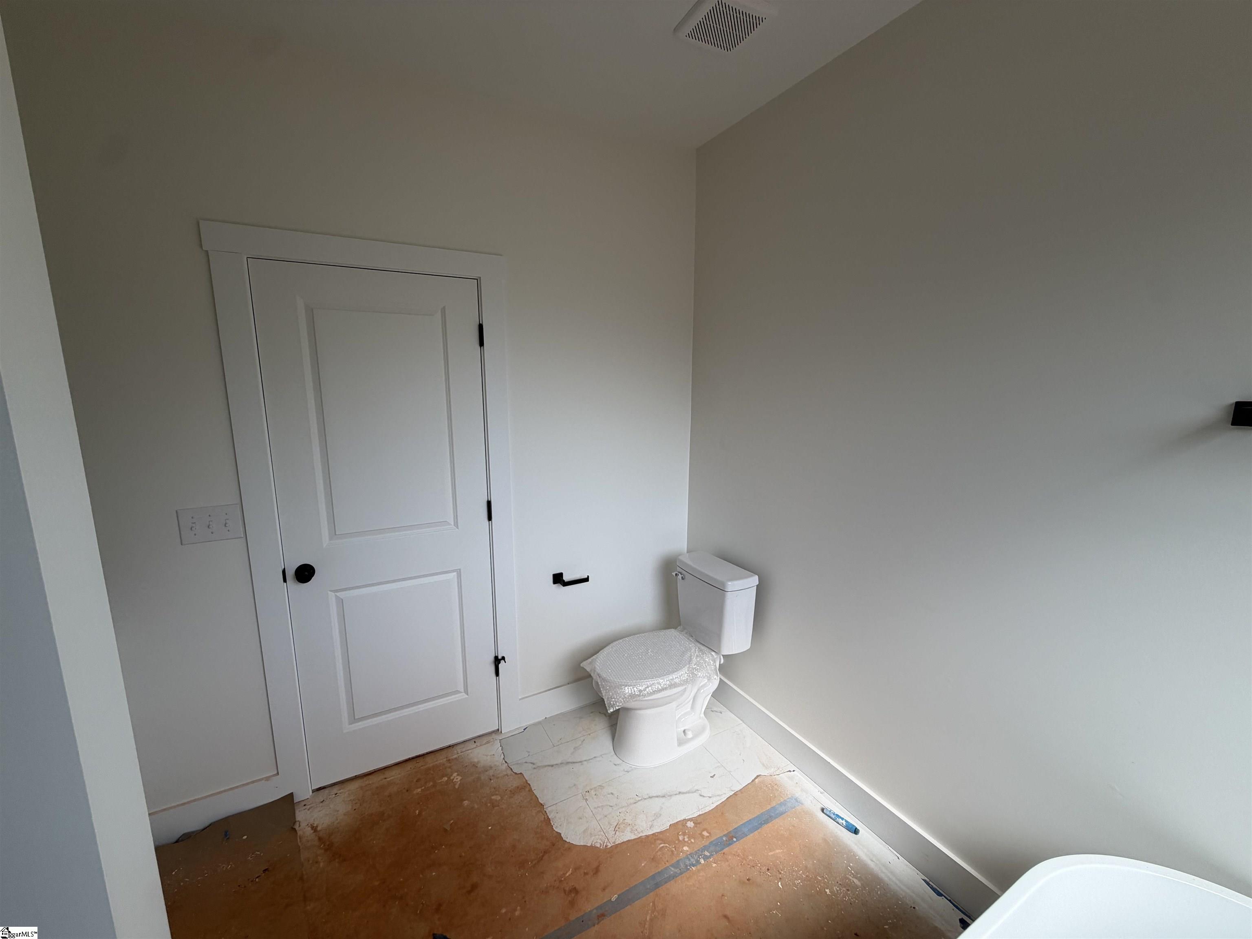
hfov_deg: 102.1
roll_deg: -0.1
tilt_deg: -10.1
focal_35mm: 14
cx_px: 626
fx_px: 506
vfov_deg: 85.7
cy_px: 470
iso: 40
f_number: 2.2
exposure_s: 1/139
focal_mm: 2.22
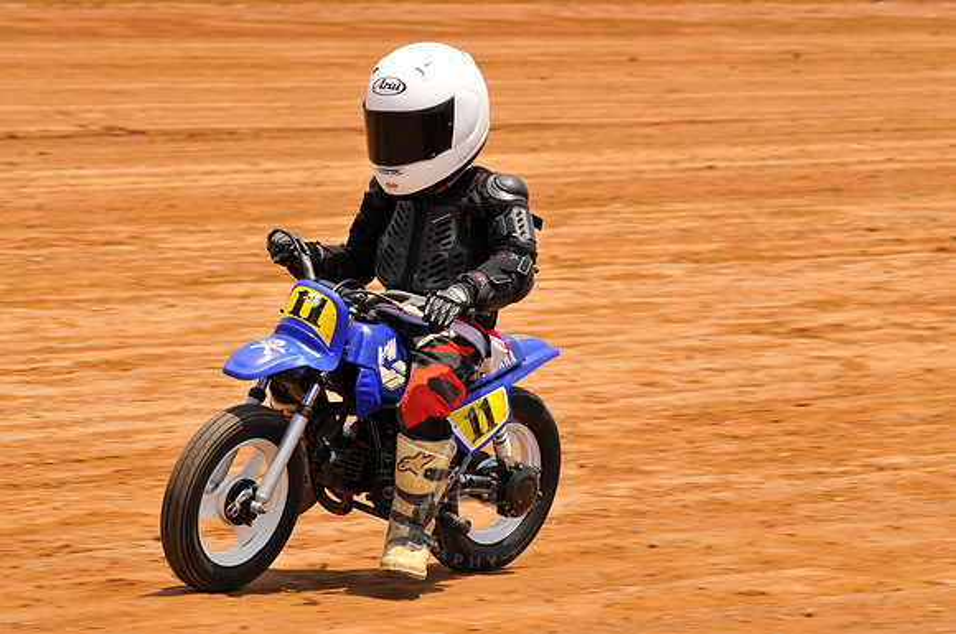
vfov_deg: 5.9
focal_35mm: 232
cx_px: 478
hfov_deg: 8.9
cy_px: 317
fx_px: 6166
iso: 200
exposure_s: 1/400
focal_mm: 155
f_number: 9
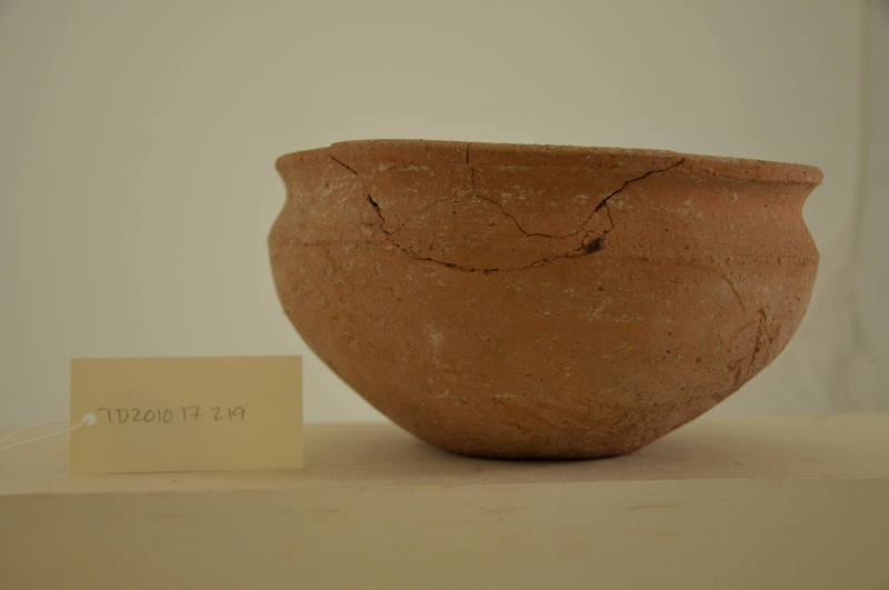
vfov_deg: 28.9
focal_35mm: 46
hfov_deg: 42.4
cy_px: 295
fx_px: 1147
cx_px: 444
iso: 200
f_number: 4.5
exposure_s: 1/60
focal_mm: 31
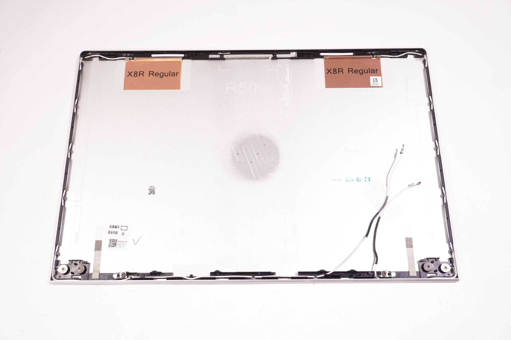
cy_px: 170
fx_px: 511
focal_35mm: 36
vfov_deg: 36.8
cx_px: 256
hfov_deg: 53.2
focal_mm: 24
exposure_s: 1/100
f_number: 6.3
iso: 800
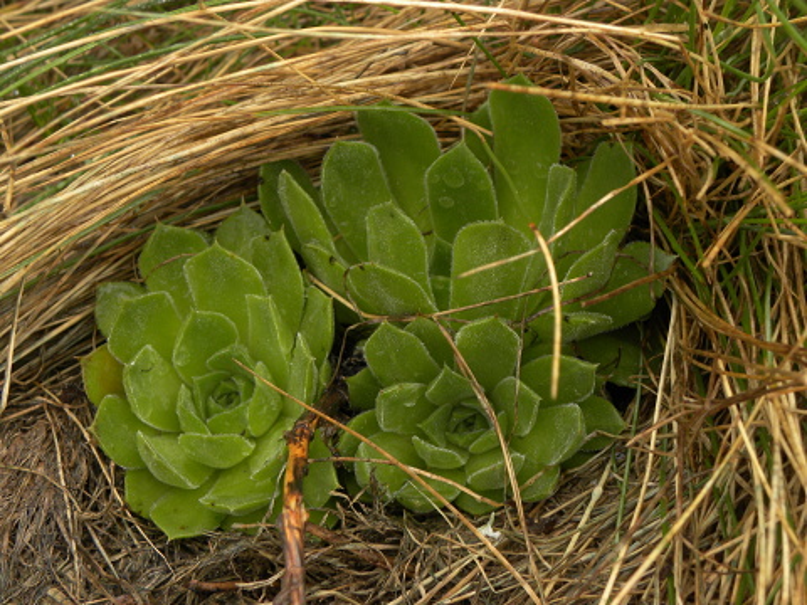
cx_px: 404
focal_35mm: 75
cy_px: 302
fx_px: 1748
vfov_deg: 19.6
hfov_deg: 26.0
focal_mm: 13.4
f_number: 4.5
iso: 64
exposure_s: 1/80
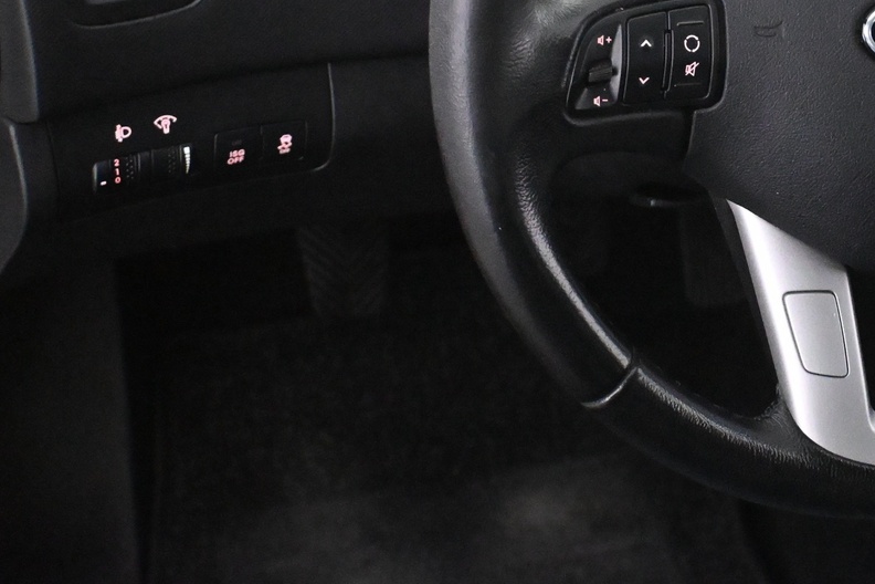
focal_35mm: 92
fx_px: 2236
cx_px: 842
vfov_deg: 14.6
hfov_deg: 21.5
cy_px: 13
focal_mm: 30
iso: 10000
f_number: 4.8
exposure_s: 1/60
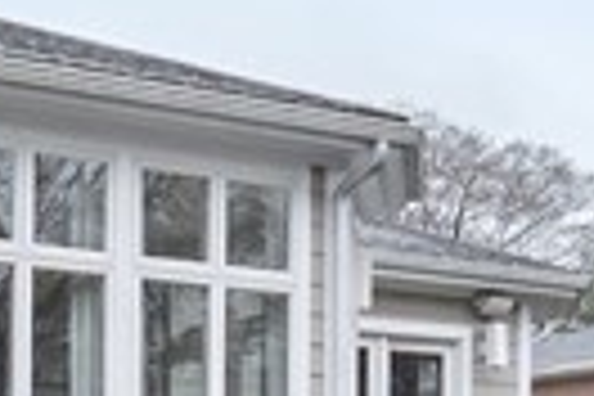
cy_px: 547
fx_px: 1914
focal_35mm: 116
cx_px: -68
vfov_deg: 11.4
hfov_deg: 17.0
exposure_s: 1/5000
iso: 800
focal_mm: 10
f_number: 3.5
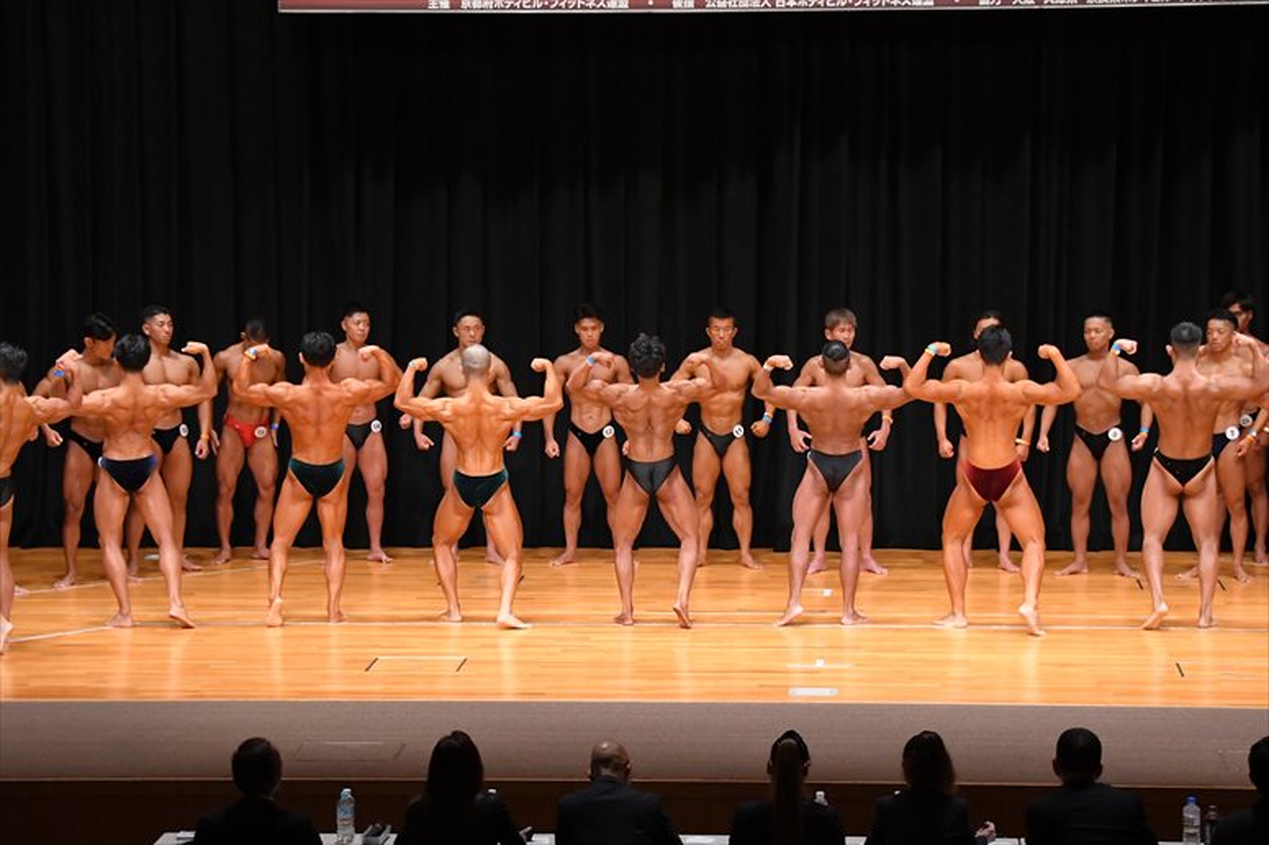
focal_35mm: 108
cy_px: 422
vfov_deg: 12.7
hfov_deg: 18.9
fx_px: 3805
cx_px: 634
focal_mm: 72
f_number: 5.6
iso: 5000
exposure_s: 1/400
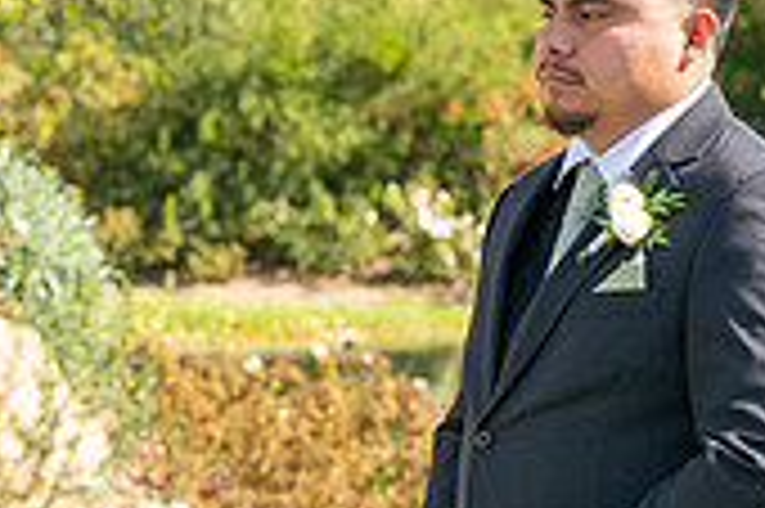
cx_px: 1264
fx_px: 5074
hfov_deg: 8.4
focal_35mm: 239
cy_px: 326
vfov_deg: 5.7
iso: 200
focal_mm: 70
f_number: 5.6
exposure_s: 1/1000
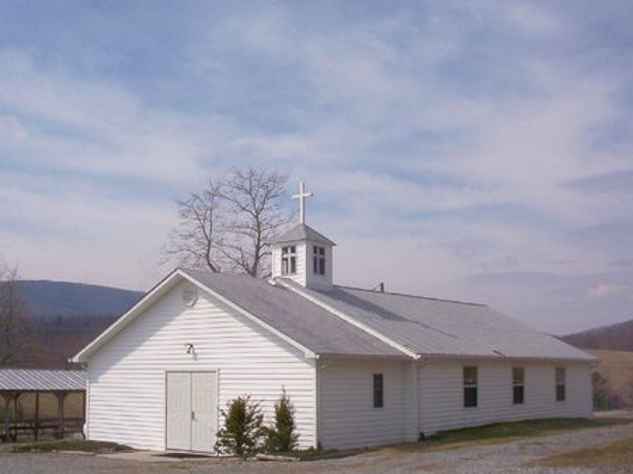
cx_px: 307
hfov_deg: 41.2
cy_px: 242
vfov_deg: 31.5
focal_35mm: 46
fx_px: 841
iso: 100
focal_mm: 6
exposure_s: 1/623
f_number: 8
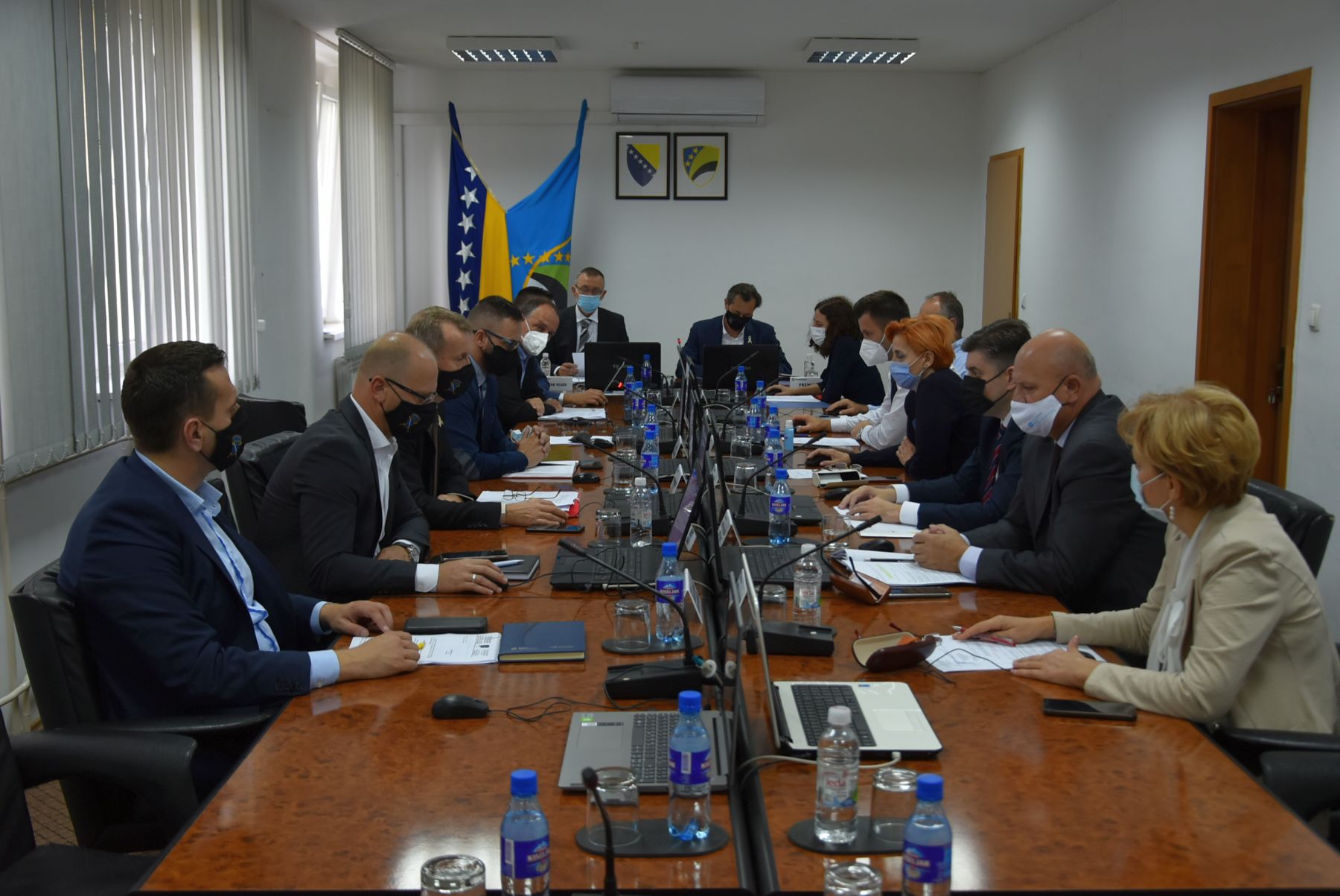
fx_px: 1453
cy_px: 448
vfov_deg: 34.3
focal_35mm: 39
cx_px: 670
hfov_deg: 49.5
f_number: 4
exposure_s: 1/60
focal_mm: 26
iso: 400
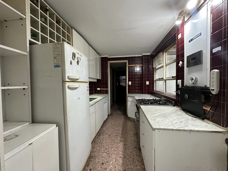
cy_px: 86
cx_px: 114
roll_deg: -0.4
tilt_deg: +0.3
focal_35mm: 14
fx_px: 92
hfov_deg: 102.1
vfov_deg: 85.7
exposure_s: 1/50
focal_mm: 2.22
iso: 400
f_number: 2.2
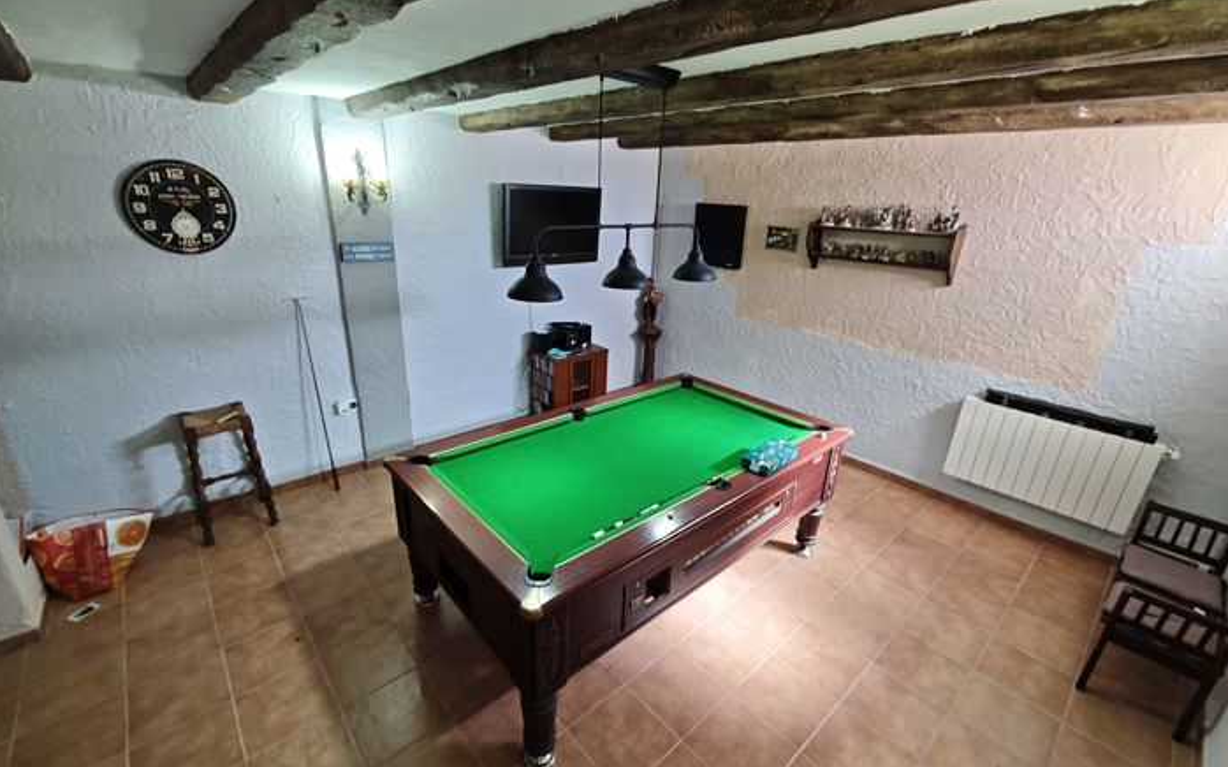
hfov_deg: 101.5
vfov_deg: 74.8
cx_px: 610
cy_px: 392
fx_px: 502
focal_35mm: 15
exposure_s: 1/33.3
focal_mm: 2.16
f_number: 2.2
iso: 400
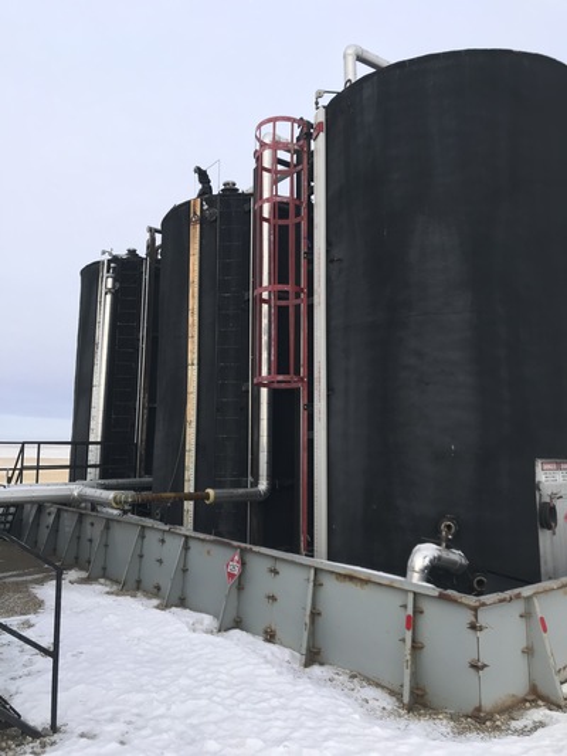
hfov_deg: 49.8
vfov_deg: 63.4
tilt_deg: +6.8
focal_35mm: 28
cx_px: 284
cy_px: 378
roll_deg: +0.3
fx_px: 611
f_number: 1.8
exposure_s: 1/209
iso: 20
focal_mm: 3.99
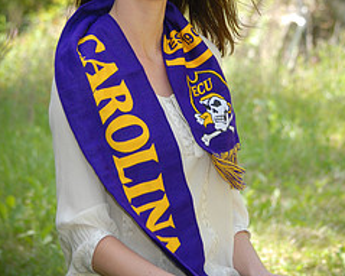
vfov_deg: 7.5
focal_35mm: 207
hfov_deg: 9.3
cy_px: 69
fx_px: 2113
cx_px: 187
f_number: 5
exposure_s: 1/250
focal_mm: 78
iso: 250
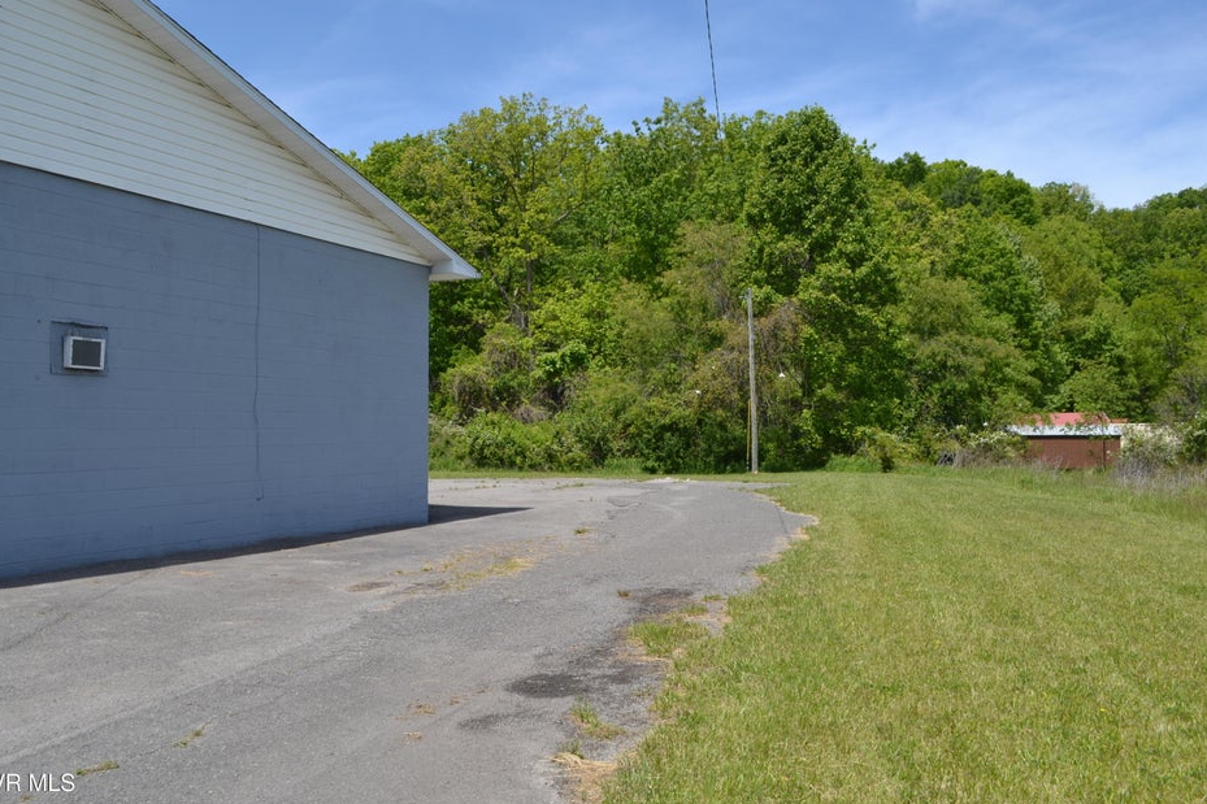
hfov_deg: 60.3
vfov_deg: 42.3
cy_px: 405
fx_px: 1039
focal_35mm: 31
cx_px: 596
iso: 100
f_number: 7.1
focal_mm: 20
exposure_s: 1/200
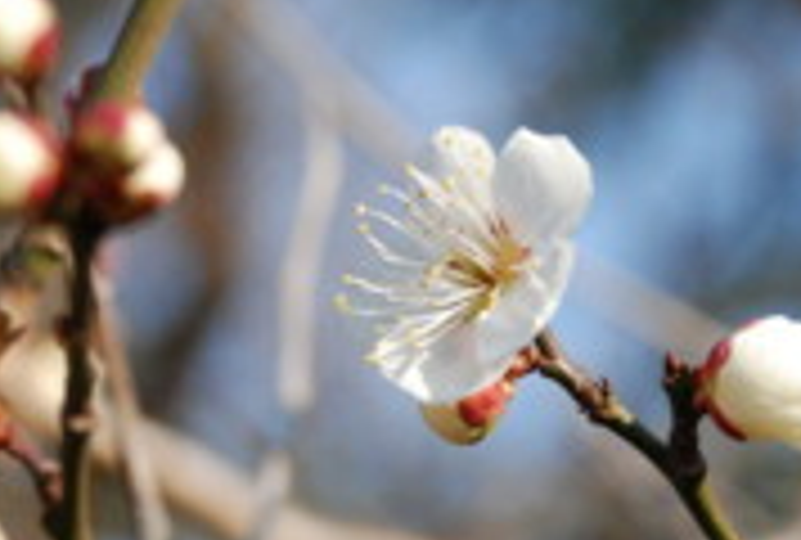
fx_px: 5246
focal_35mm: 235
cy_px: 266
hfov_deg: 8.7
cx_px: 500
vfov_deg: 5.9
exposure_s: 1/640
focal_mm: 62
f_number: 6.3
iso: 400
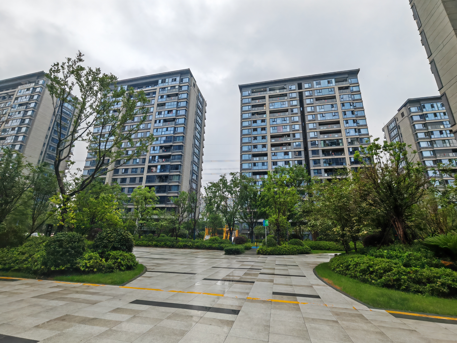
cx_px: 228
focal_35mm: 16
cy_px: 172
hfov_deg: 94.5
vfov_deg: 78.1
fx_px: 211
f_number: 2.2
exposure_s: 1/1200
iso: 50
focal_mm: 1.96
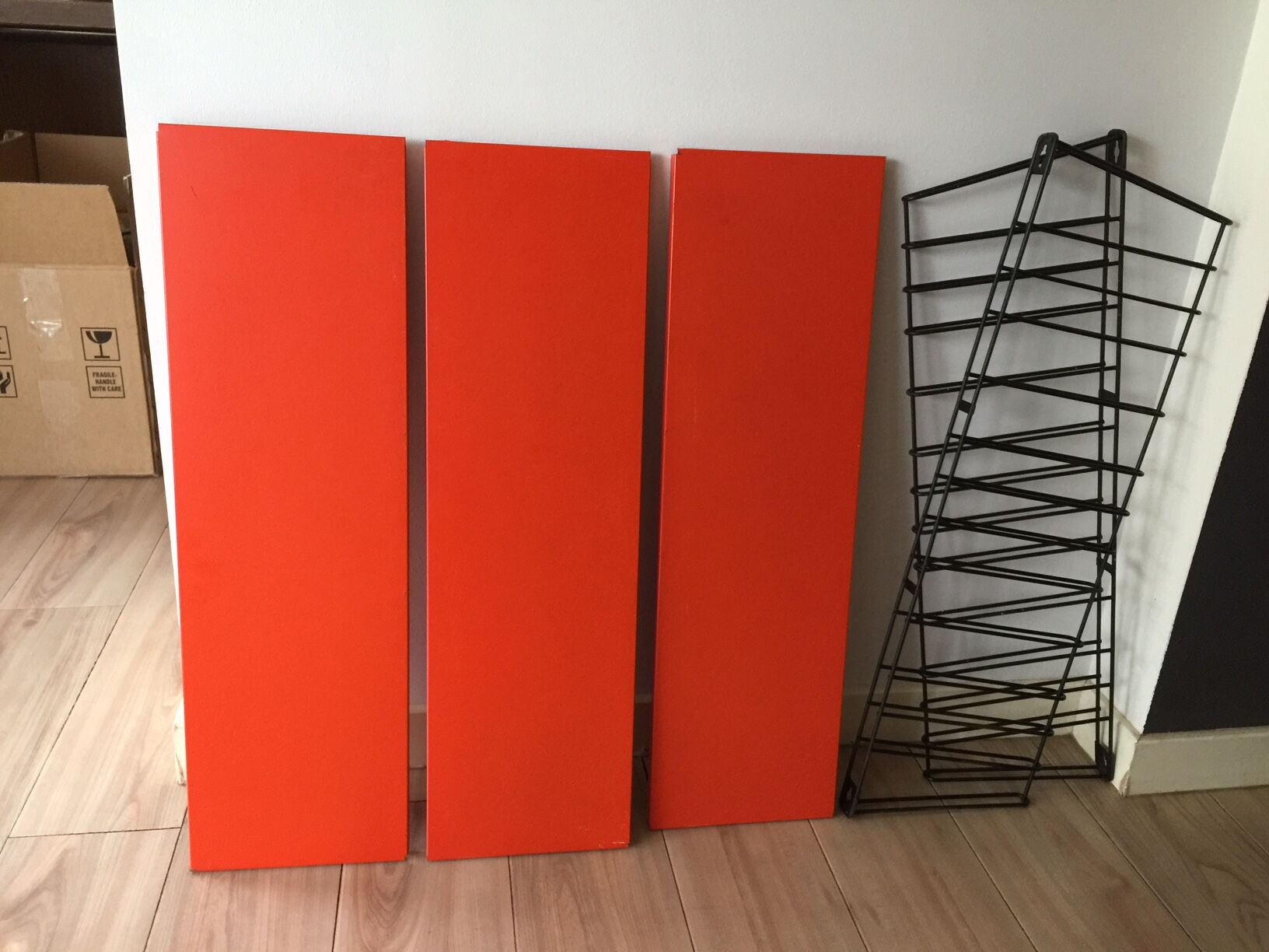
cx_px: 634
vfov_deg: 48.2
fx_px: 1063
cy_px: 476
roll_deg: -4.5
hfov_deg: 61.7
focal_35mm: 29
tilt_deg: -24.0
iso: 100
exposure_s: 1/17
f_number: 2.2
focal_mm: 4.15
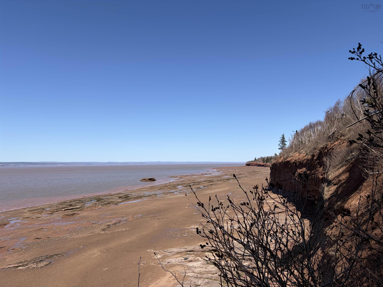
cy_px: 144
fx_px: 288
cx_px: 192
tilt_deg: +4.4
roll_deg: +0.7
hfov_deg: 67.3
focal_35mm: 26
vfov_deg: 53.1
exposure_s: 1/4329
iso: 50
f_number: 1.6
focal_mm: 5.96
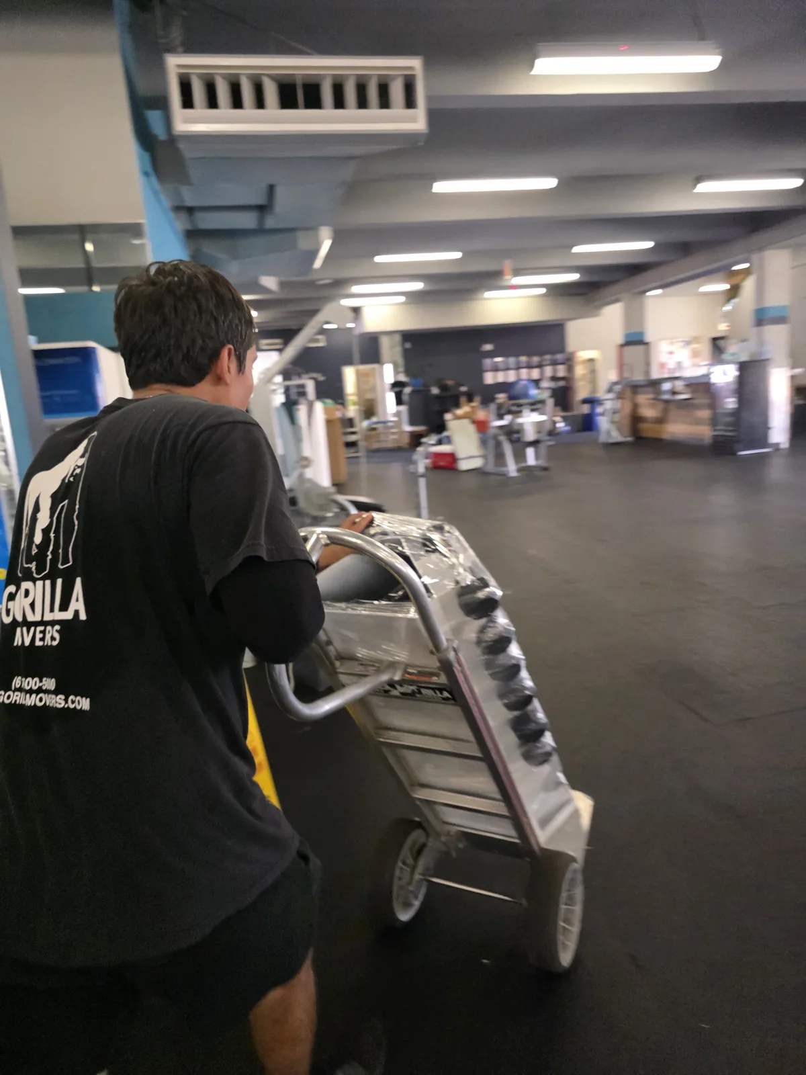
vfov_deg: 73.9
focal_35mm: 23
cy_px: 538
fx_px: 714
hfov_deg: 58.9
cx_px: 403
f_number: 1.7
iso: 1250
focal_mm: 6.3
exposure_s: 1/120
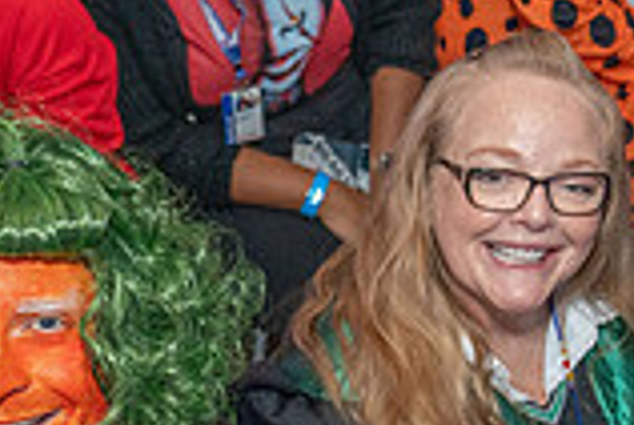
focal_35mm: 88
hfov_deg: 22.8
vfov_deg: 15.6
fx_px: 1553
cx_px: 148
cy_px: 215
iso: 2500
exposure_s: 1/160
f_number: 3.5
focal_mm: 24
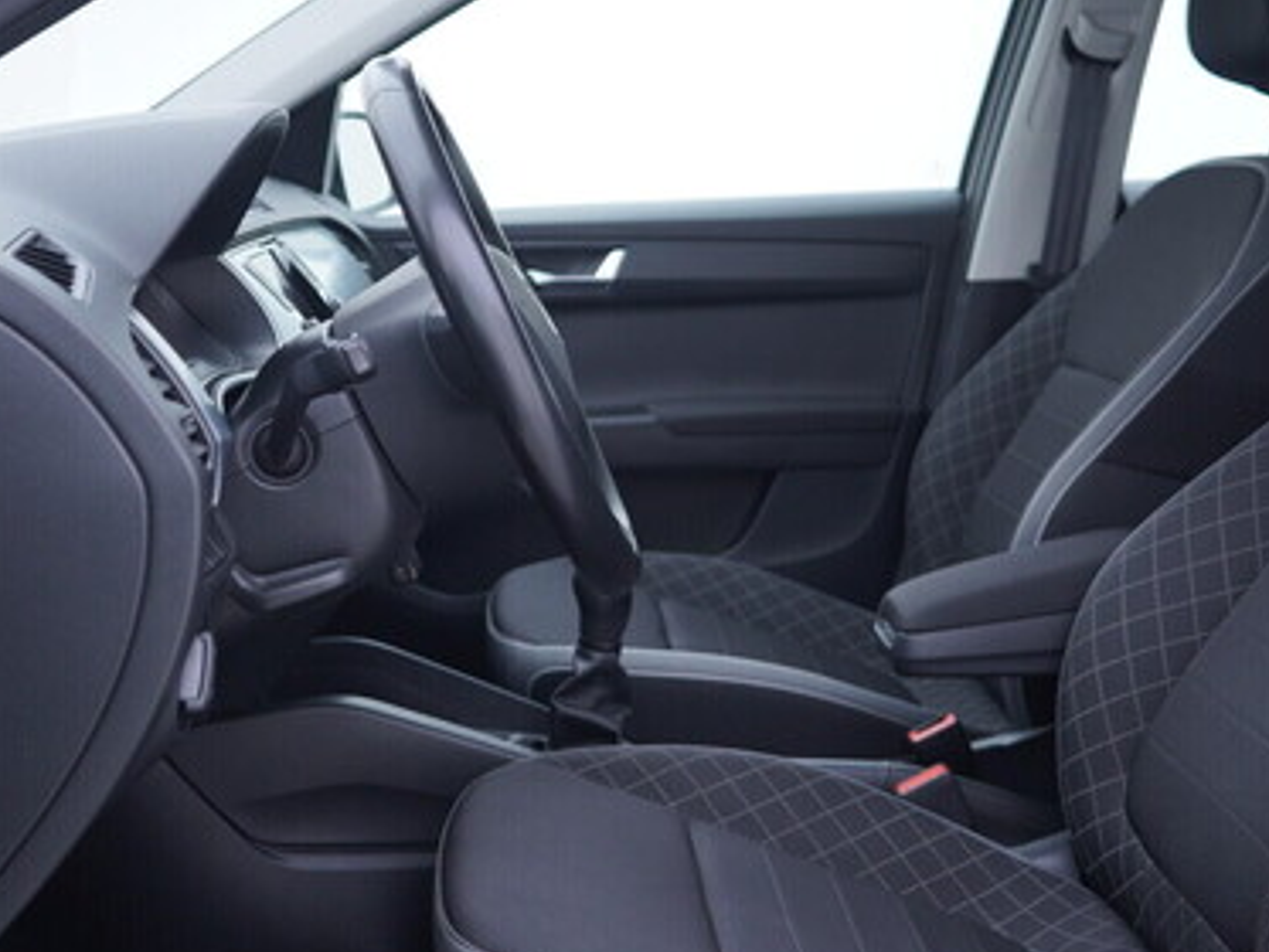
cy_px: 403
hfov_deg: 37.5
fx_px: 1870
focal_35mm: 51
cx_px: 646
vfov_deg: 28.5
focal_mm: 24
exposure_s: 1/40
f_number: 2.8
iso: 125
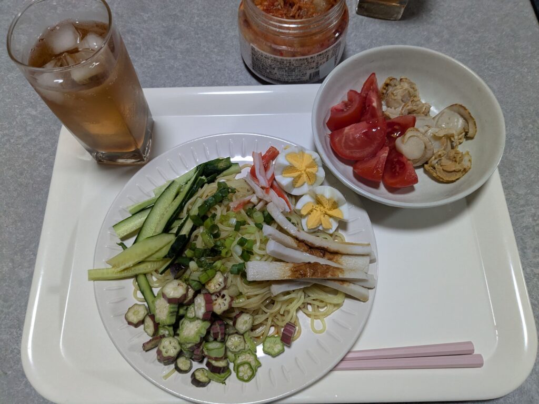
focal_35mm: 27
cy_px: 202
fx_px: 420
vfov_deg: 51.4
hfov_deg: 65.3
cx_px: 270
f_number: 1.73
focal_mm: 4.38
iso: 219
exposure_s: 1/120
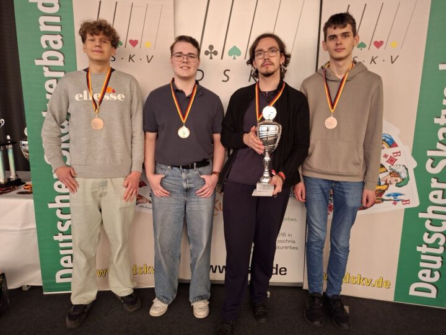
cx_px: 223
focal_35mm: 23
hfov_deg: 73.9
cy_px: 168
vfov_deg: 58.9
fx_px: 296
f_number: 1.8
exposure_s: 1/25
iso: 400
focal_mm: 5.54
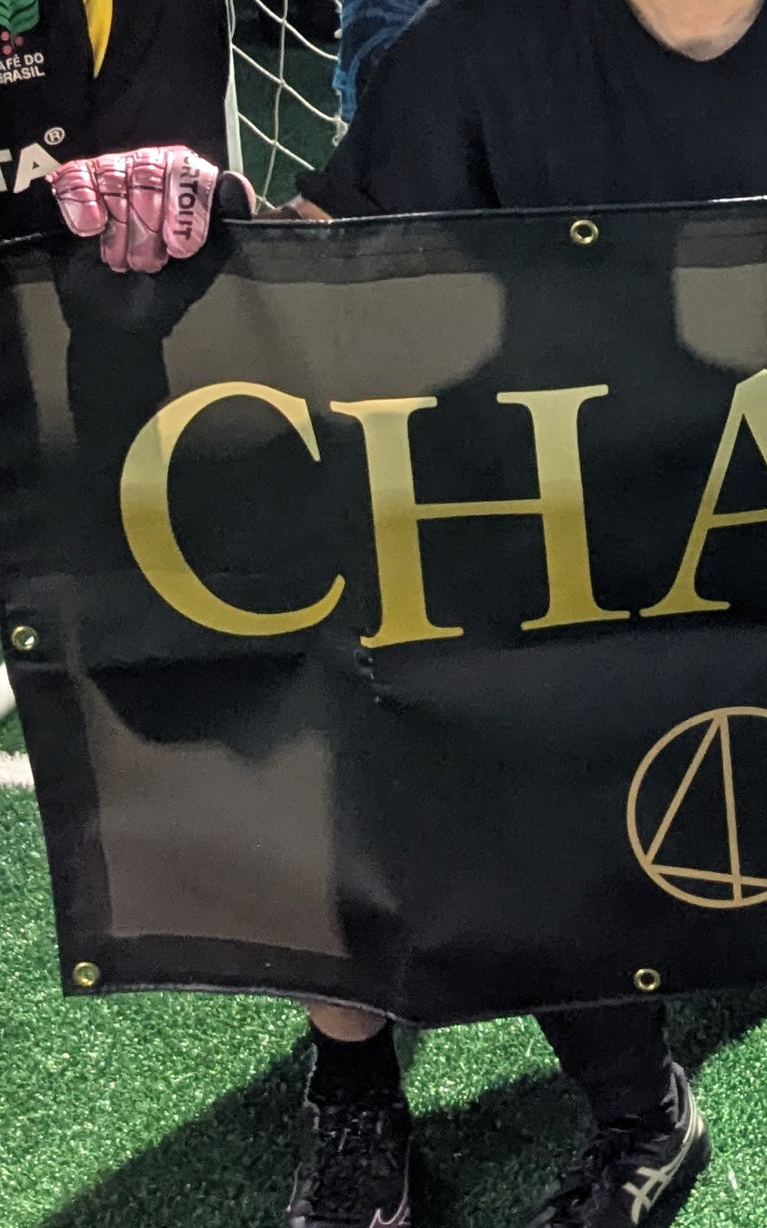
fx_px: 2876
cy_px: -63
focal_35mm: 86
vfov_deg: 22.9
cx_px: 1059
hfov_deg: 14.4
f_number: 1.73
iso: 369
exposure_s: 1/50
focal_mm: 4.38
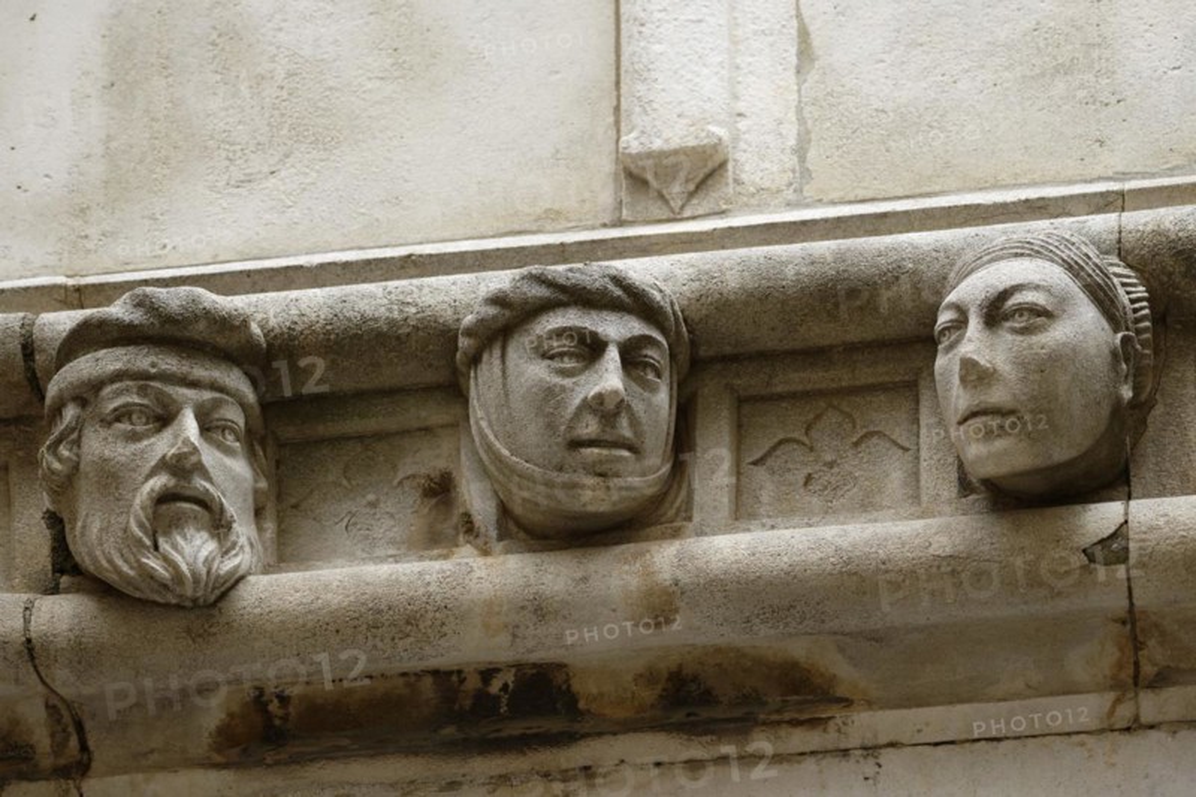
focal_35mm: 160
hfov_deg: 12.8
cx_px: 598
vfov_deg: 8.6
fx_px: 5314
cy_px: 398
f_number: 5
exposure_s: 1/400
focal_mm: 160
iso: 250
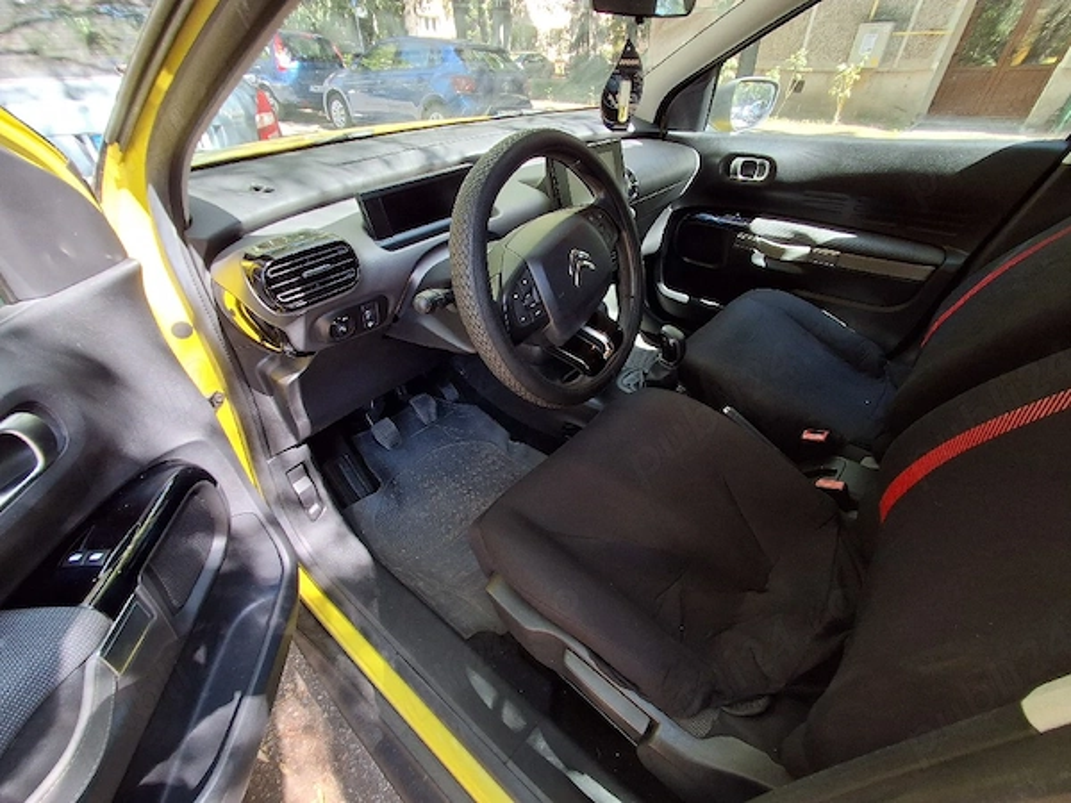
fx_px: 495
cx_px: 536
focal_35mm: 16
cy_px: 402
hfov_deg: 94.5
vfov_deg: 78.1
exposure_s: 1/50
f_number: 2.2
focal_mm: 1.64
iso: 80
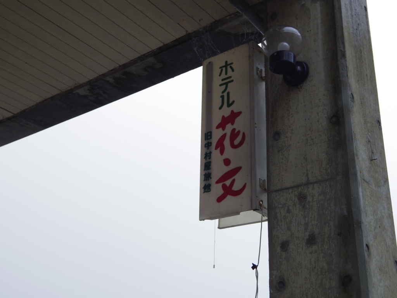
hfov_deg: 40.4
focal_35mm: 47
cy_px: 149
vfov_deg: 30.9
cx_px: 198
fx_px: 539
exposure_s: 1/250
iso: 200
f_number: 3.2
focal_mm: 8.5
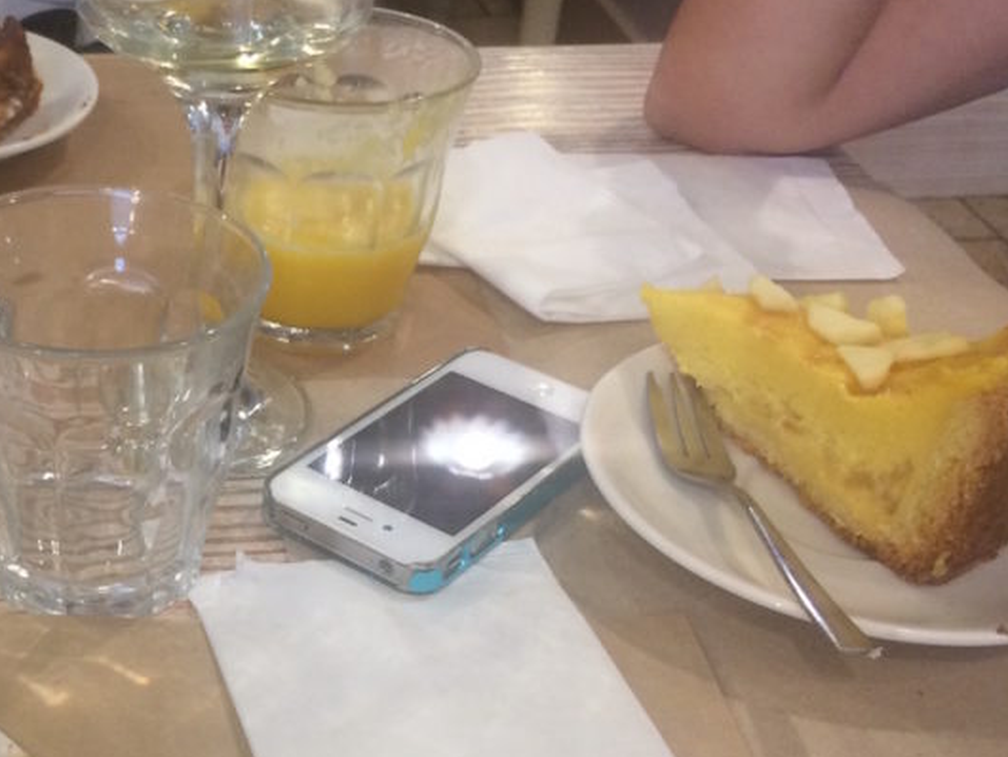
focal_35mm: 56
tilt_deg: -37.9
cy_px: 555
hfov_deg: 33.1
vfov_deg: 25.8
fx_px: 1631
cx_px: 160
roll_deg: -1.1
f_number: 2.2
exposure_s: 1/33
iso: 160
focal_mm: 4.15
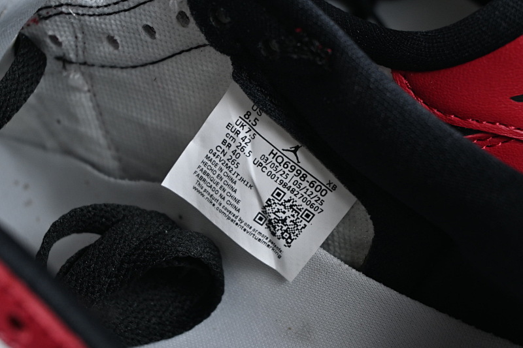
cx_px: 262
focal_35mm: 75
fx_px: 1089
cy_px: 174
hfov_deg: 27.0
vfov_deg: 18.2
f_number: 6.3
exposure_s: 1/125
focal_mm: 50
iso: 560
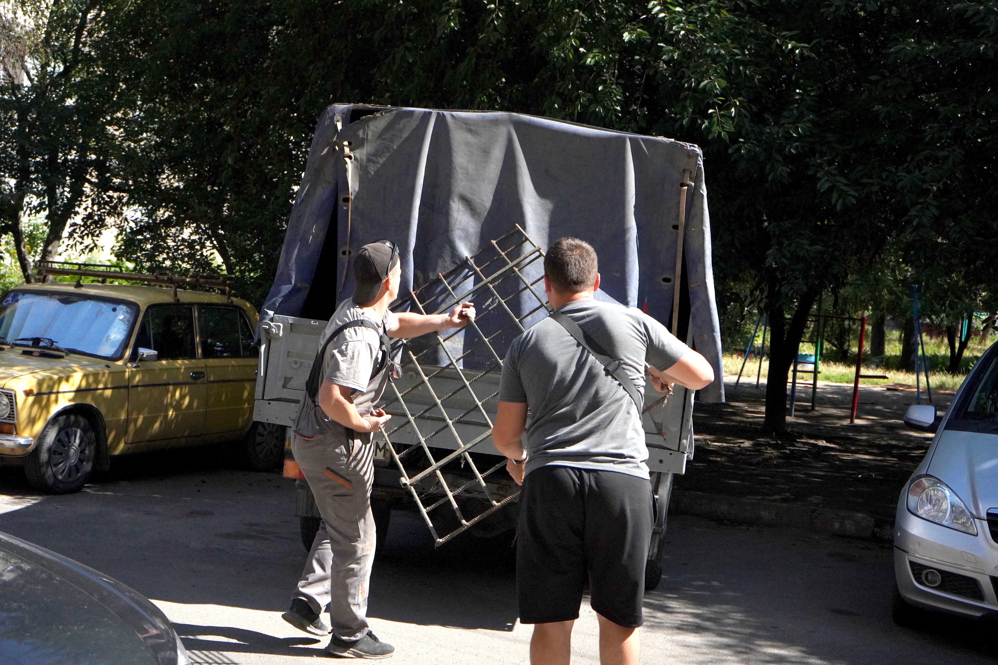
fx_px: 1525
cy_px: 332
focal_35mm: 55
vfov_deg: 24.6
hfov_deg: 36.2
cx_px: 499
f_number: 6.3
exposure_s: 1/6400
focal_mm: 55
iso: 6400
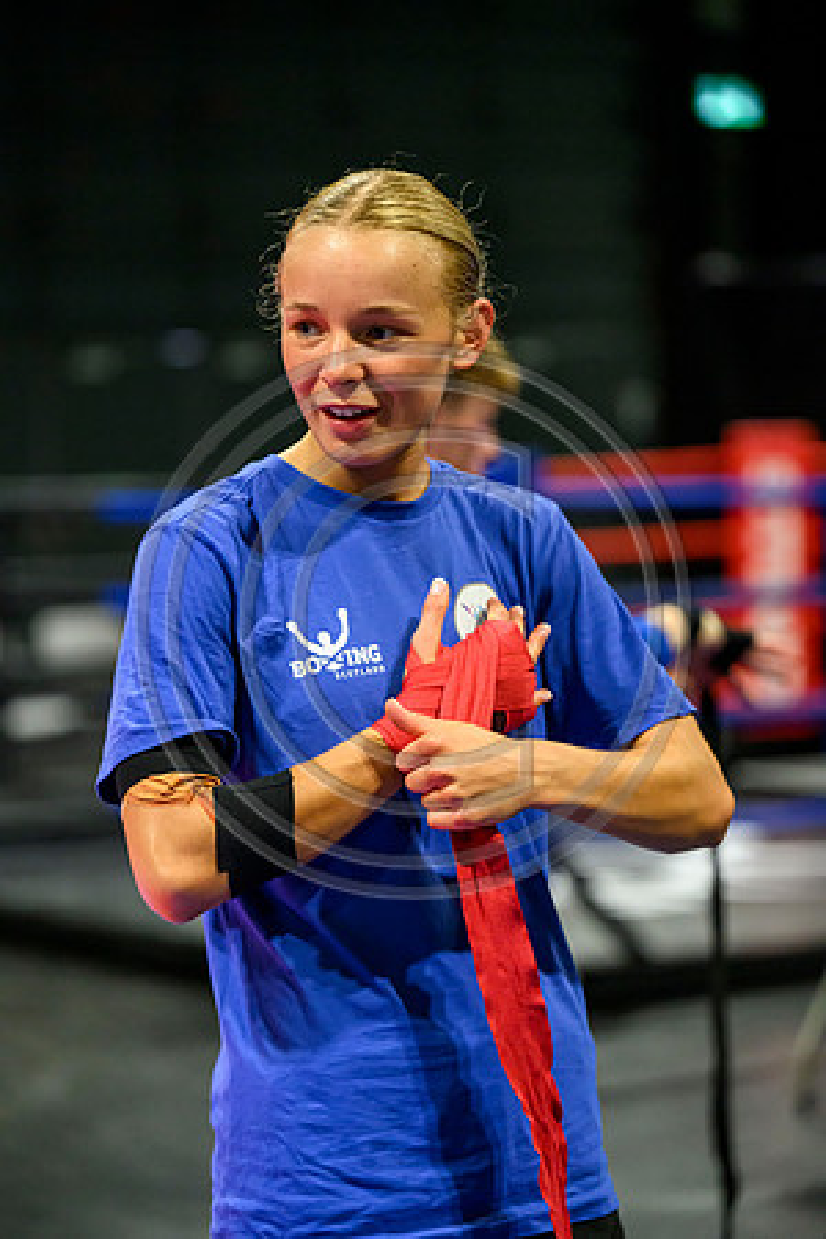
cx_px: 413
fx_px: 3958
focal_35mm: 115
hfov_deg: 11.9
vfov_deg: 17.8
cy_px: 620
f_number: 2.8
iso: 10000
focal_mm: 115
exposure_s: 1/640
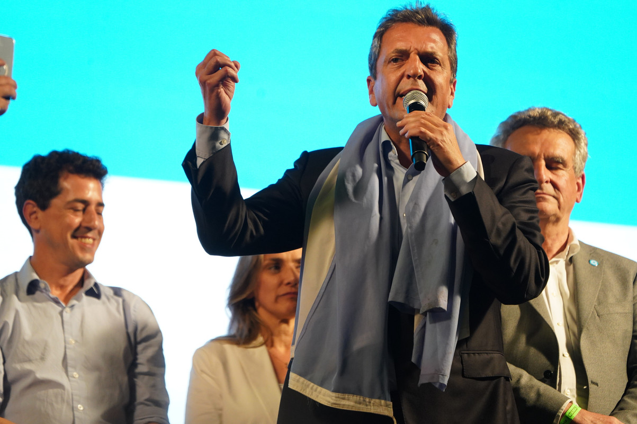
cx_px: 318
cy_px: 212
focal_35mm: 248
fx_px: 4385
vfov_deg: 5.5
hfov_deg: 8.3
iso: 4000
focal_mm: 248
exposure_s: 1/250
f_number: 5.6
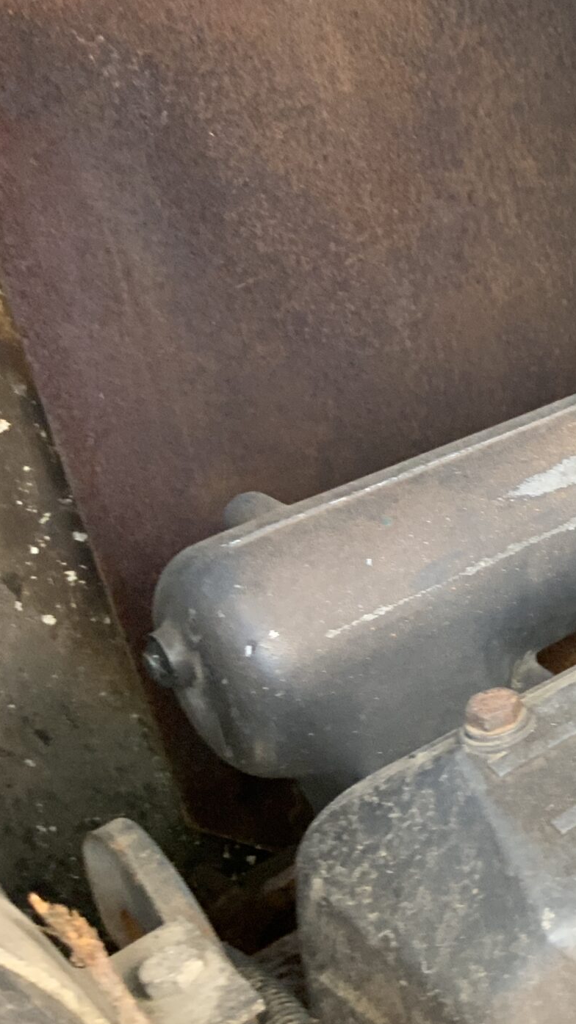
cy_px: 431
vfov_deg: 35.9
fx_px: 1576
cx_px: 890
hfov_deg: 18.2
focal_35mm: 58
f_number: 1.8
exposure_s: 1/60
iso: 80
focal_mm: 3
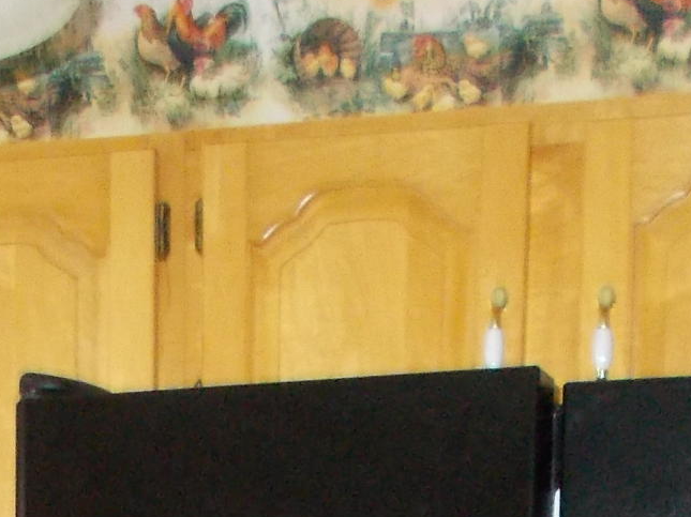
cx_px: 160
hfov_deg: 16.2
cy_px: 1197
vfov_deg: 10.7
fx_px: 2414
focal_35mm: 121
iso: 320
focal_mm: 4.6
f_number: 3.2
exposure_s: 1/25
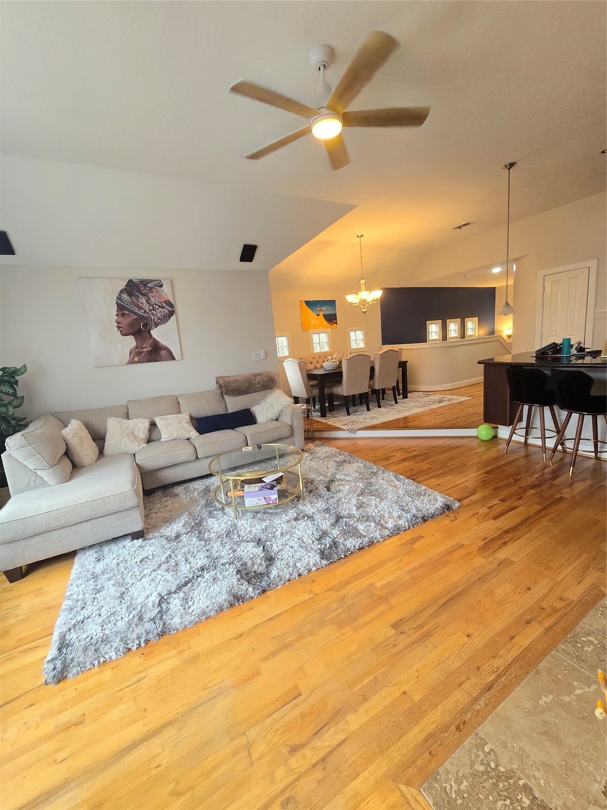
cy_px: 405
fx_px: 304
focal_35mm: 13
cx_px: 304
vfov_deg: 106.2
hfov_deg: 89.9
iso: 200
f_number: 2.2
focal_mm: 2.2
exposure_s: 1/60
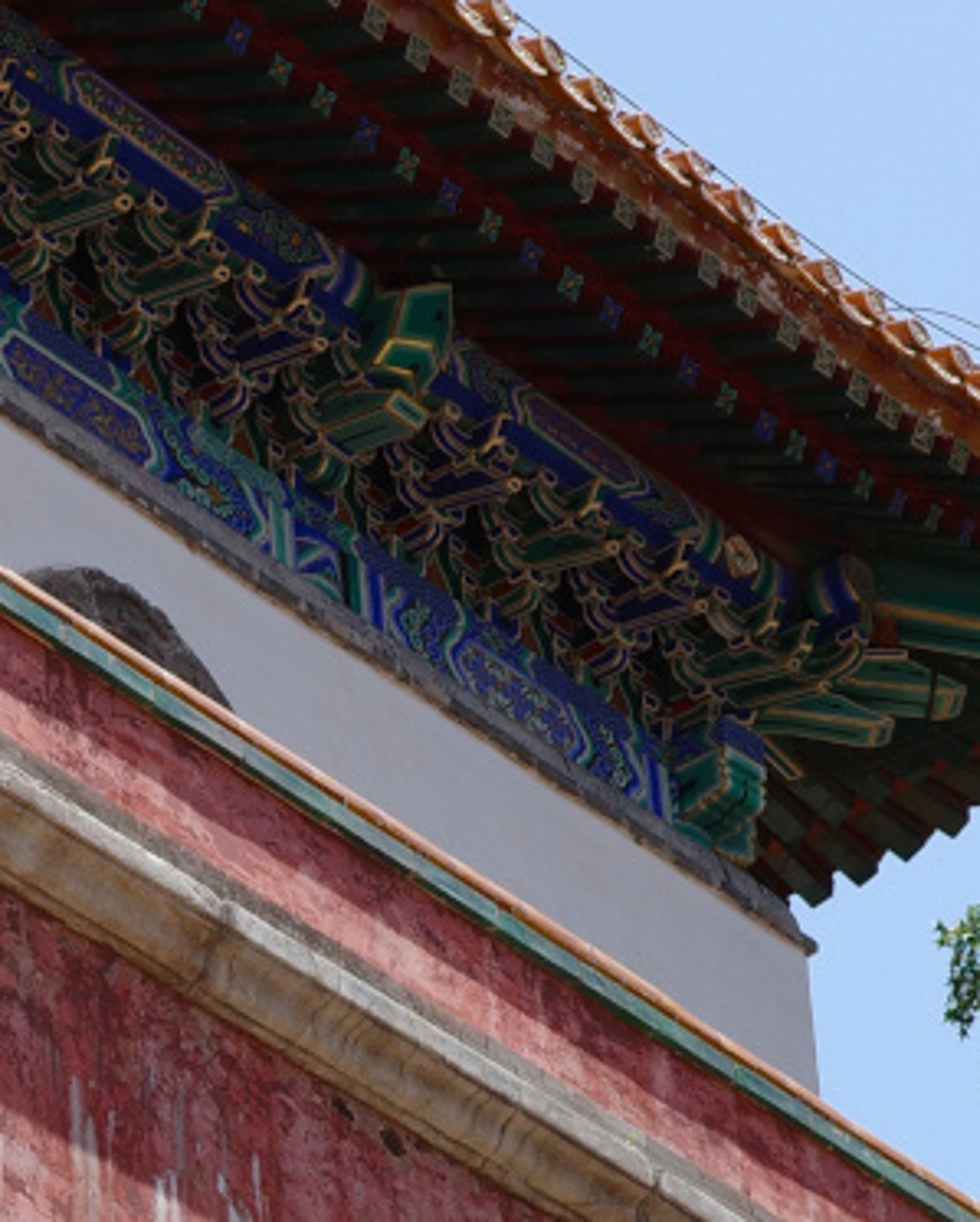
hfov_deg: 7.9
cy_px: 1134
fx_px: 6989
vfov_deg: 9.9
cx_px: -338
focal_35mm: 193
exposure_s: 1/400
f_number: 5
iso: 100
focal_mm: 26
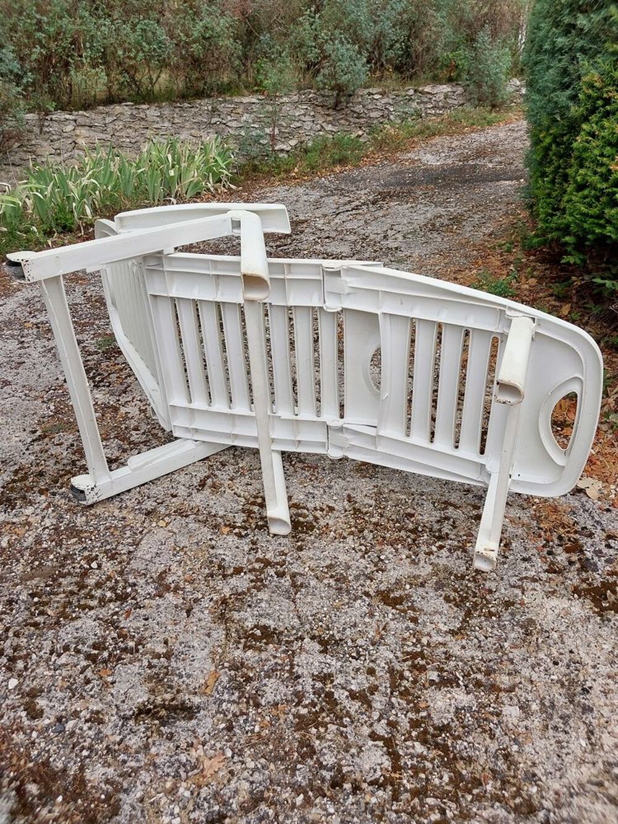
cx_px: 309
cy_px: 412
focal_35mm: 30
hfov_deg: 46.8
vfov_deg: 60.0
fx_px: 714
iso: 20
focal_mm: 4.6
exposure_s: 1/389
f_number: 1.8
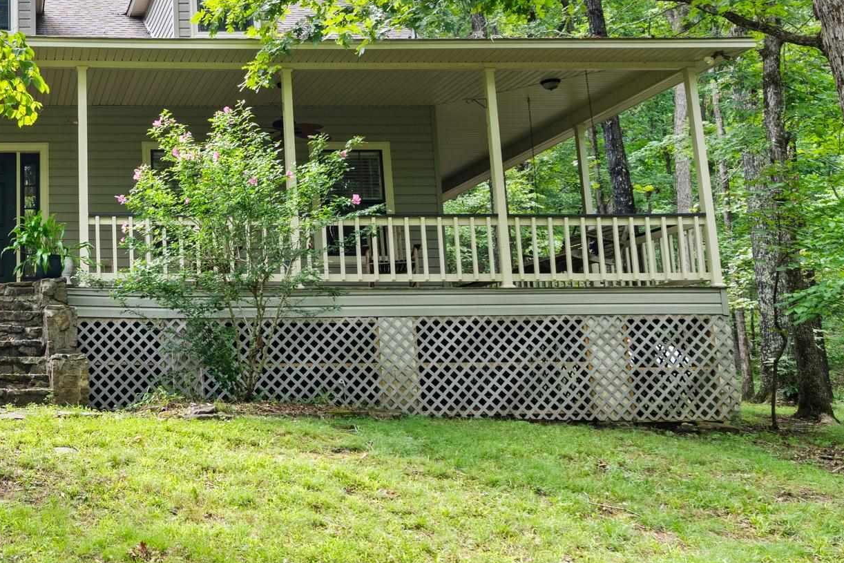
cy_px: 194
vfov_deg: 29.4
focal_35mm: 45
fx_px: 1065
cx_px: -17
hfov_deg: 38.0
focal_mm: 14.8
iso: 320
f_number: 7.1
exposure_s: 1/20
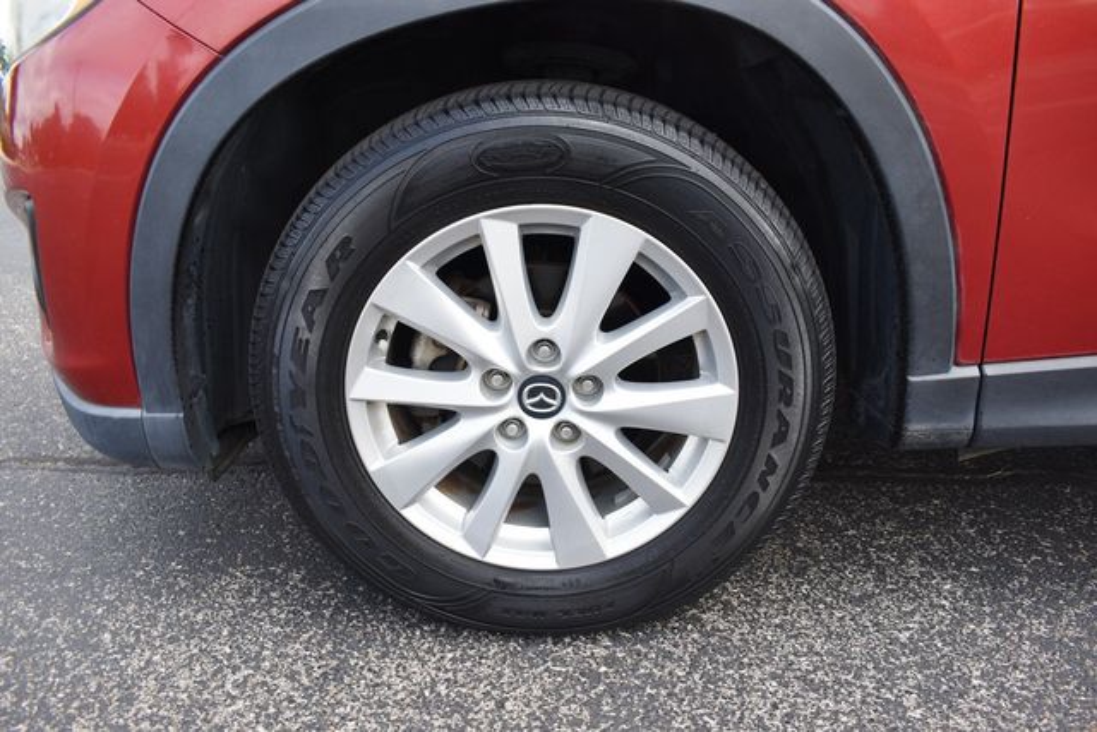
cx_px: 548
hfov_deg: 67.4
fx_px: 823
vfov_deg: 48.0
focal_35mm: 27
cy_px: 366
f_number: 5.6
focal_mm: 18
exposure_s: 1/250
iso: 220
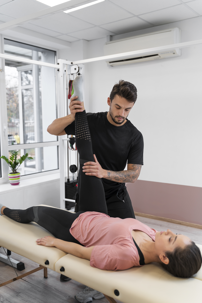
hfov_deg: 38.9
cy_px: 152
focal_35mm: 34
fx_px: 286
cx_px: 101
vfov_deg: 55.8
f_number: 2.8
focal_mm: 34
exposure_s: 1/160
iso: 320
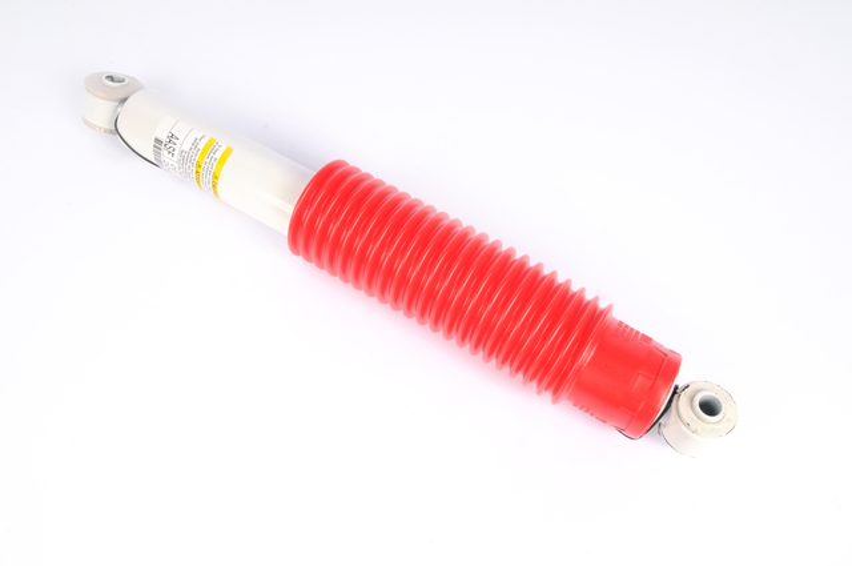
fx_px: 780
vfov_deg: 39.9
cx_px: 426
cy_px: 283
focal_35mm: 33
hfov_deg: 57.3
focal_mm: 22
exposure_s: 1/200
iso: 320
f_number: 25
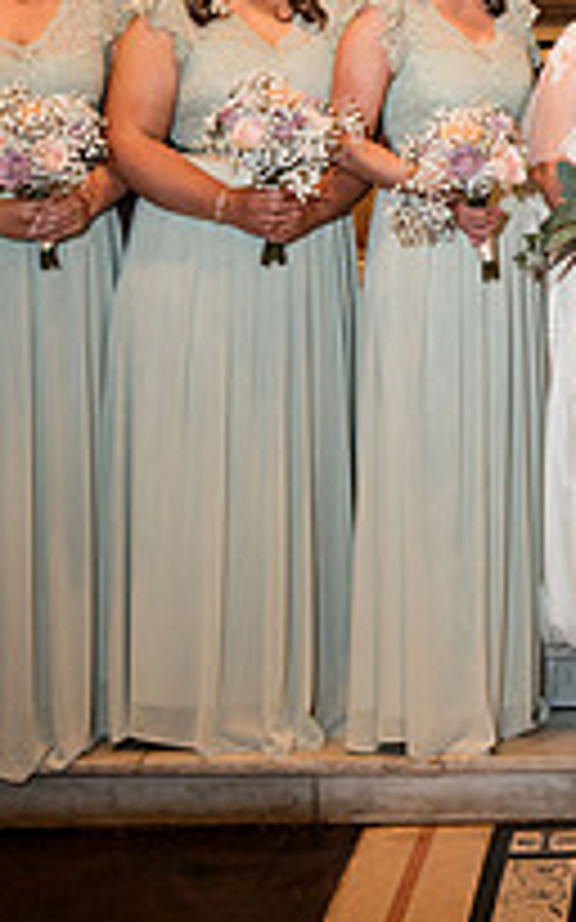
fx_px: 2539
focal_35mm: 101
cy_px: 169
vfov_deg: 20.3
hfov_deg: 12.3
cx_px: 878
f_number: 3.5
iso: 800
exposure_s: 1/160
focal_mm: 35
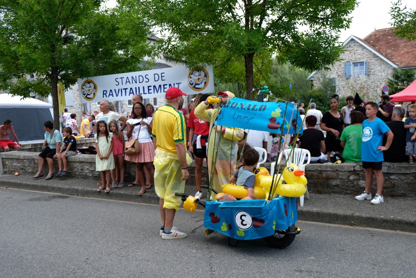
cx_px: 208
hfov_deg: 57.2
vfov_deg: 40.0
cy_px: 139
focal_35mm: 33
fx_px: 381
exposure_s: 1/20
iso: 100
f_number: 3.2
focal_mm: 22.3
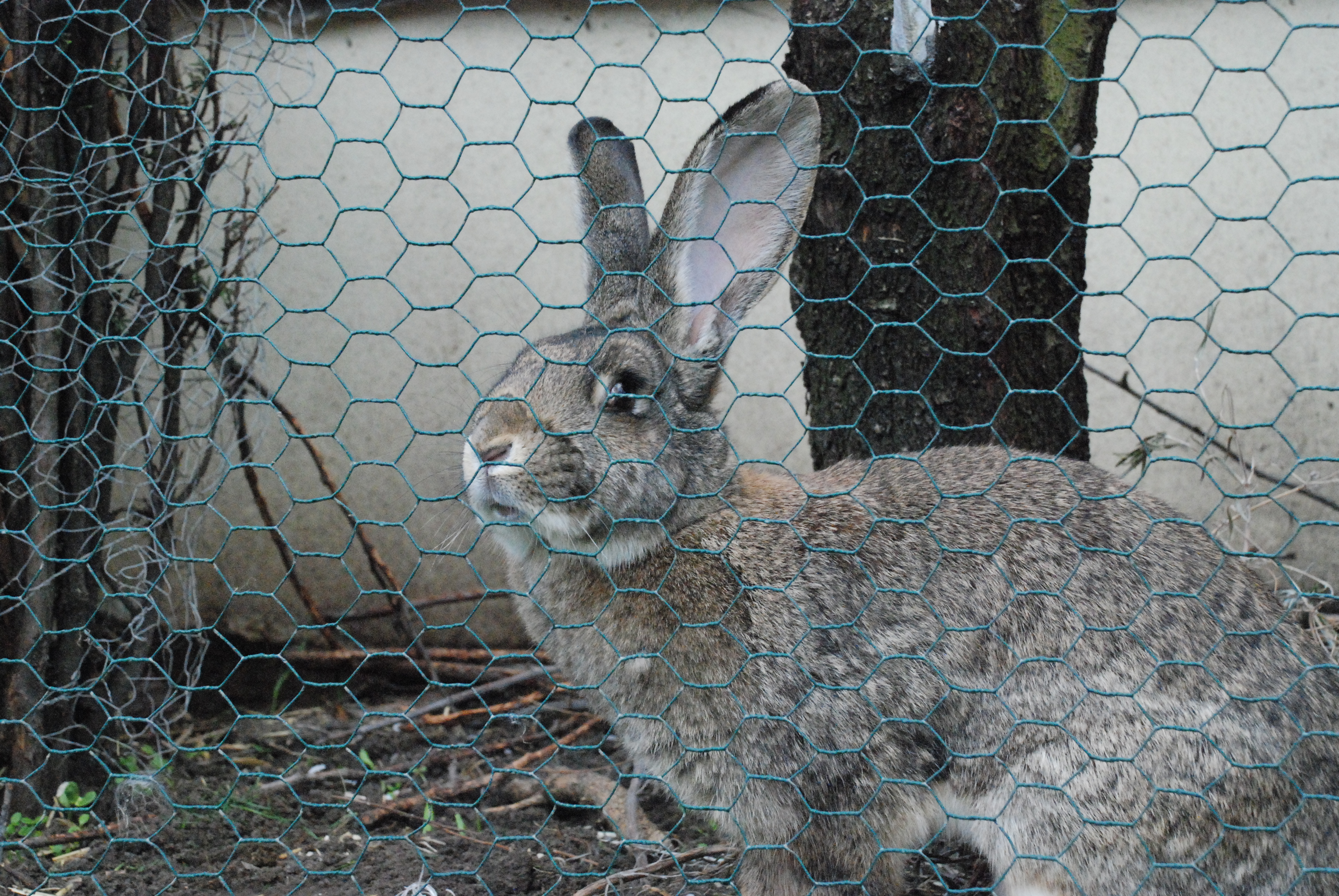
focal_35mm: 72
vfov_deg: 19.0
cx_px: 670
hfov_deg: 28.0
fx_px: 2681
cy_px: 448
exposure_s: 1/200
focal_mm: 48
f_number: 7.1
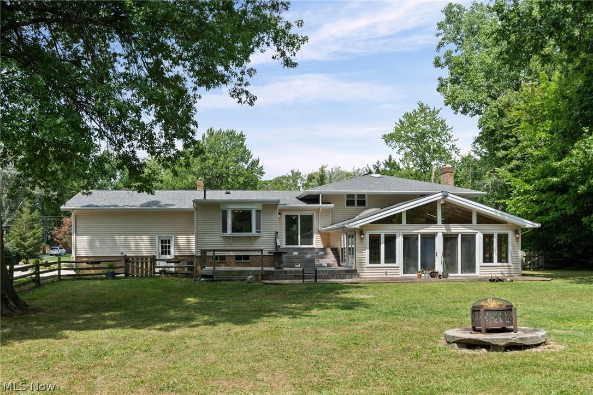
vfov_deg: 43.6
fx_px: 494
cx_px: 296
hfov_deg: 62.0
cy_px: 198
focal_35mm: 30
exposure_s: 1/200
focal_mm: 20
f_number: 9
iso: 250
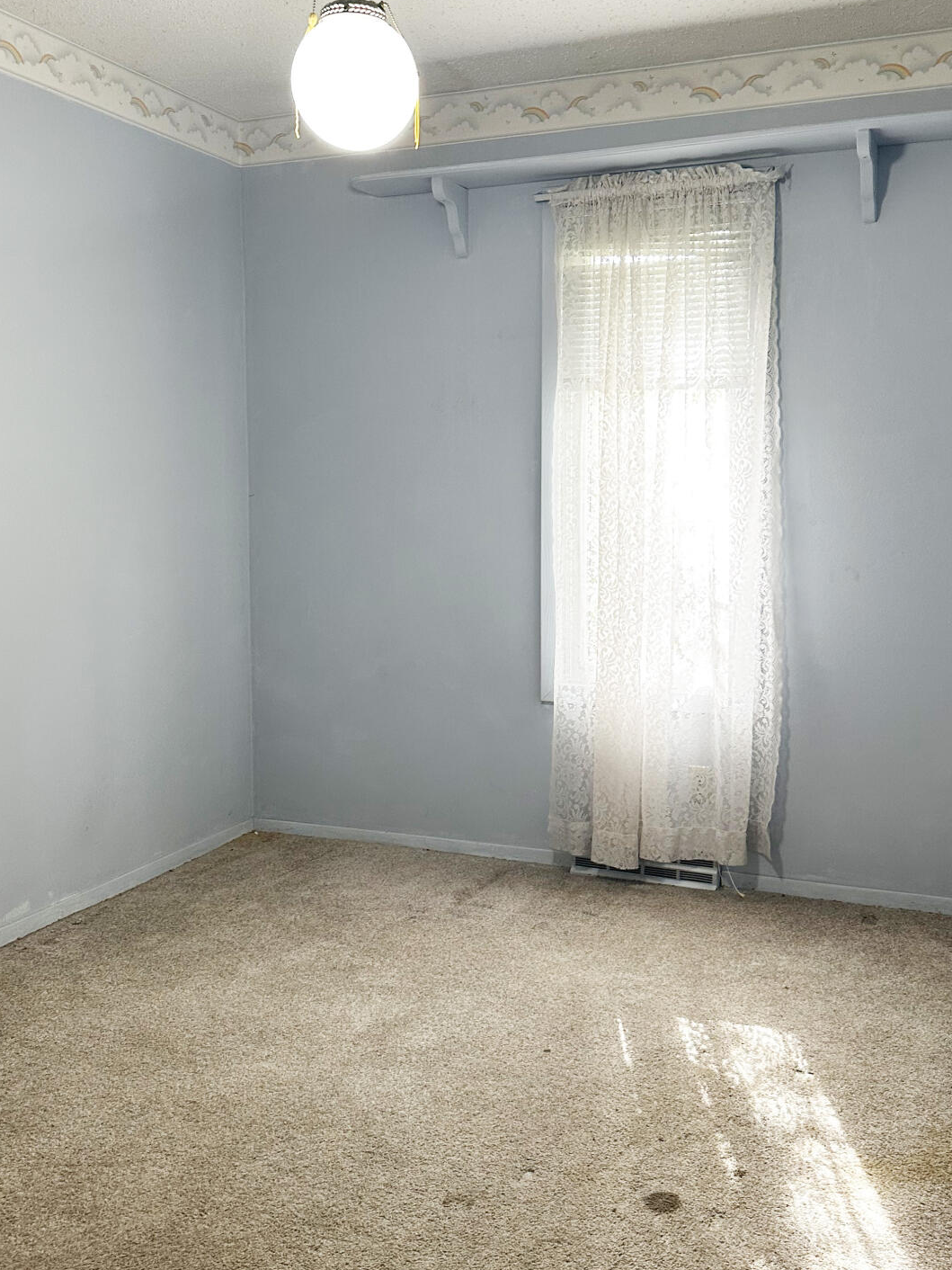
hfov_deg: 41.8
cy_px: 591
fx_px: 1247
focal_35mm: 34
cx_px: 504
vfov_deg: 53.9
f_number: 1.78
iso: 320
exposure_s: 1/60
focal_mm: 6.86
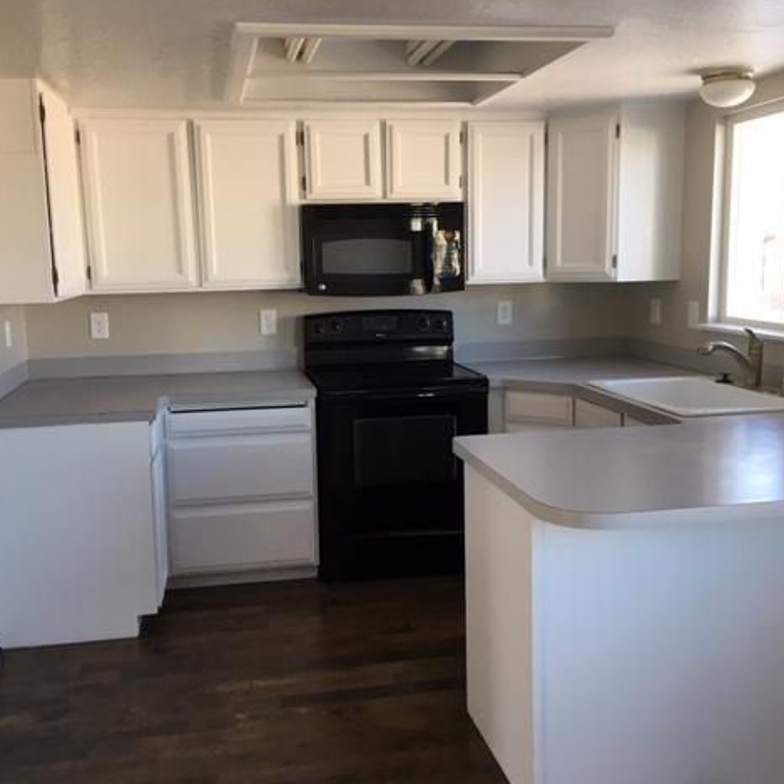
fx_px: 897
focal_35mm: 35
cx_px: 363
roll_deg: +1.0
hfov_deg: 47.2
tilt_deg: -8.2
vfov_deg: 47.2
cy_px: 386
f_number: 2.2
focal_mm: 4.15
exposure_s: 1/30
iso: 25
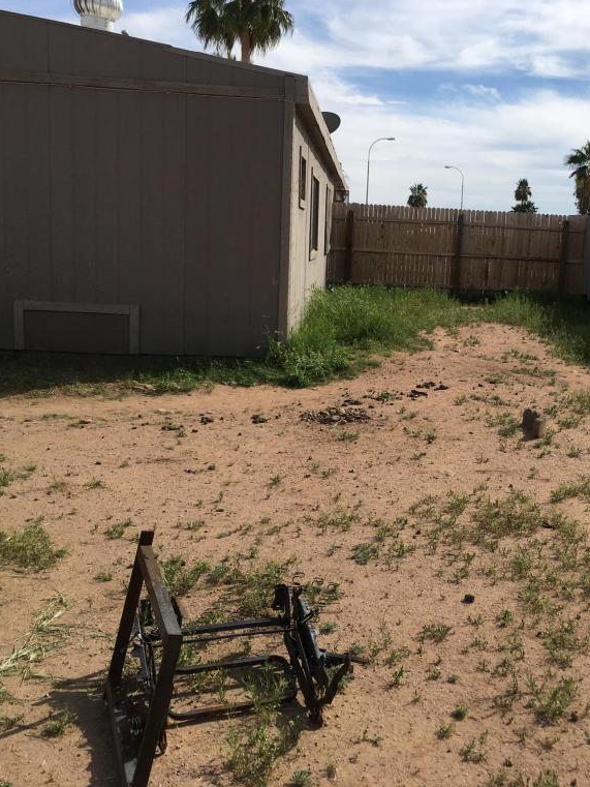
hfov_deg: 36.2
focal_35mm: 39
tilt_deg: -9.7
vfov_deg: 47.9
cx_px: 427
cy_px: 392
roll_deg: -1.8
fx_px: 886
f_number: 2.2
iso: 25
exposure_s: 1/2481
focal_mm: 4.15
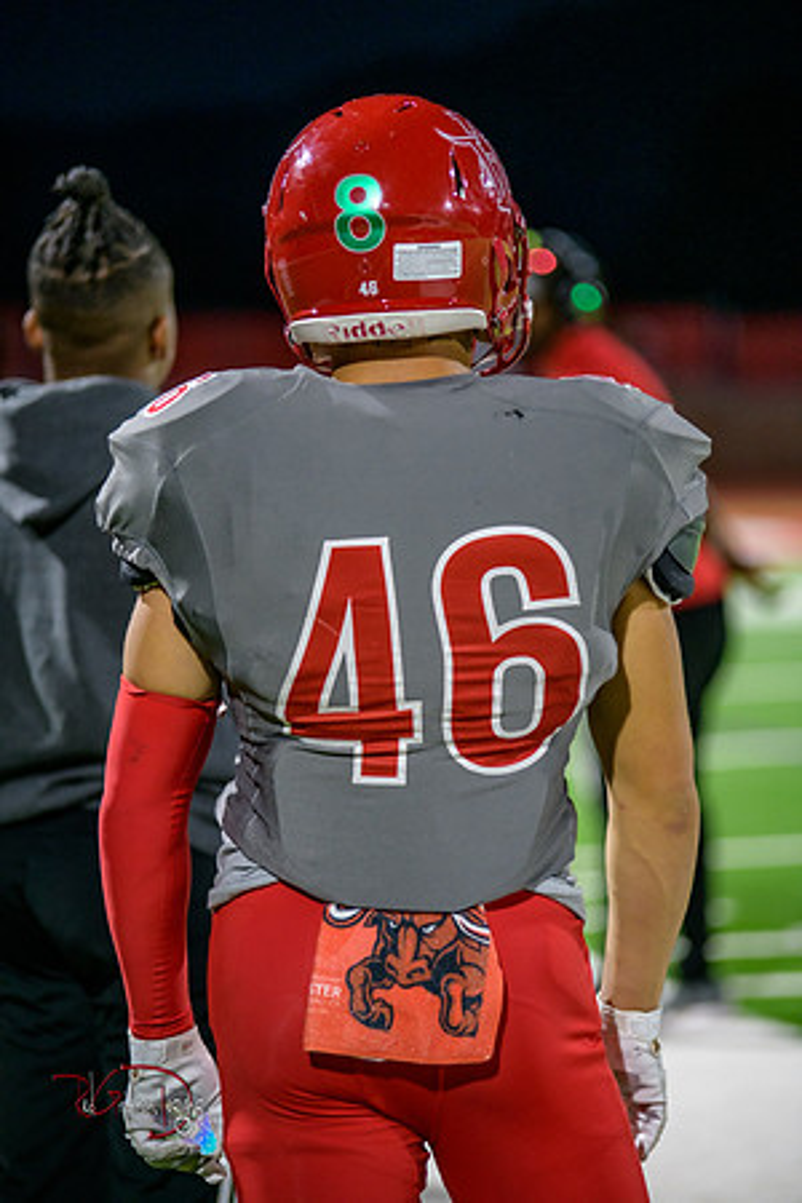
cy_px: 602
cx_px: 401
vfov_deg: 13.2
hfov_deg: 8.9
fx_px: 5179
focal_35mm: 155
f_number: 2.8
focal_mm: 155
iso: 1600
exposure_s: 1/250
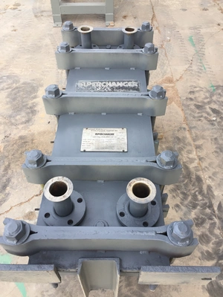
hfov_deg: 48.2
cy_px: 148
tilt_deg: -49.6
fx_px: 249
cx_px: 112
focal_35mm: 29
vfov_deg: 61.7
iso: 32
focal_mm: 4.15
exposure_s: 1/216
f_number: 2.2
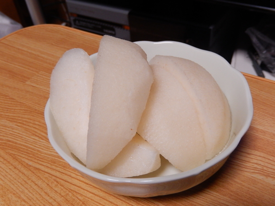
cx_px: 138
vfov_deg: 39.7
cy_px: 103
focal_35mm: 36
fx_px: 286
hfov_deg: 51.4
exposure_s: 1/30
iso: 400
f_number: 4
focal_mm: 6.5
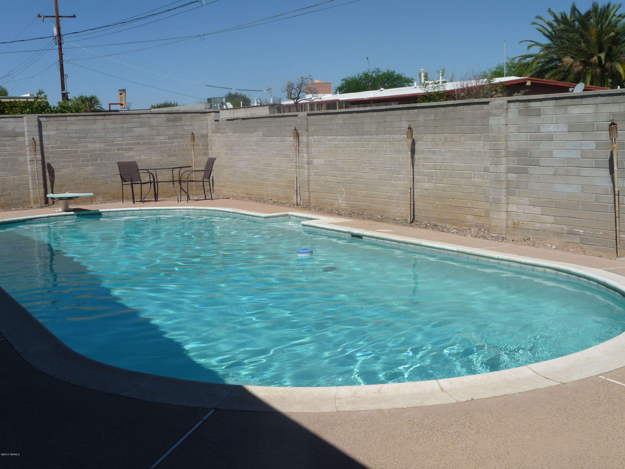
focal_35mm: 43
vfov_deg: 33.6
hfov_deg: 43.9
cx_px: 312
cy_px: 234
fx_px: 776
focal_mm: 7.1
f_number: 10
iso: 100
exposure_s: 1/400
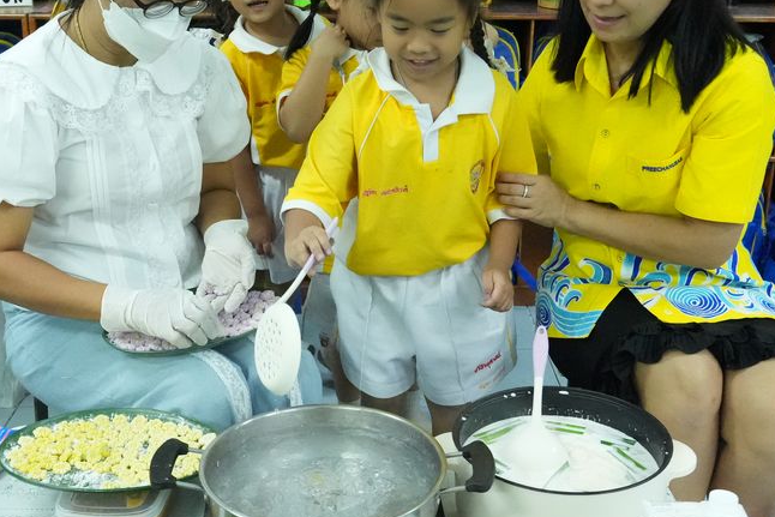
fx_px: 1012
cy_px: 235
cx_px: 362
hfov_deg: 41.9
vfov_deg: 28.6
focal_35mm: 47
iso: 10000
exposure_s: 1/320
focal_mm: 18
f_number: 4.5
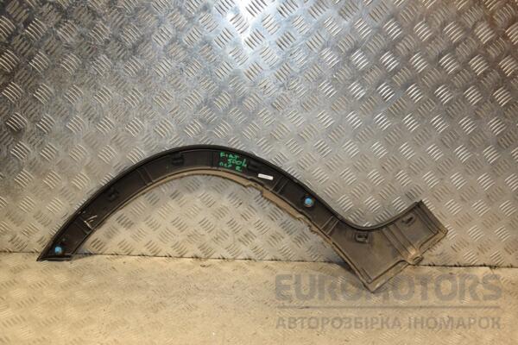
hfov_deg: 51.3
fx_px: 540
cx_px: 259
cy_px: 172
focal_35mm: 38
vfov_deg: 35.5
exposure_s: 1/200
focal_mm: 25
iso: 800
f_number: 5
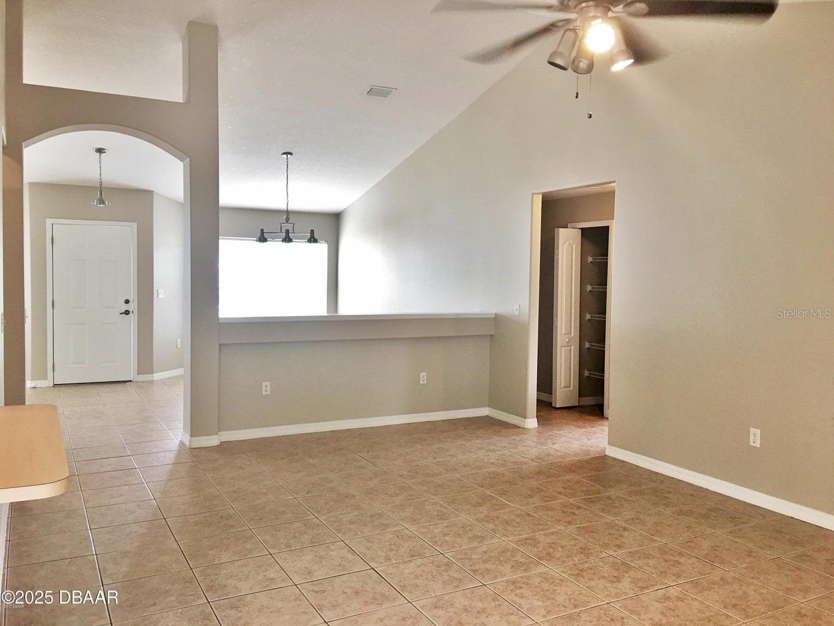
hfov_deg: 61.7
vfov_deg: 48.2
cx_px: 417
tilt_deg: -2.8
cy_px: 313
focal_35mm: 29
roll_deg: -0.6
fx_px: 699
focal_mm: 4.15
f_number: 2.2
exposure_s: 1/15
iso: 50
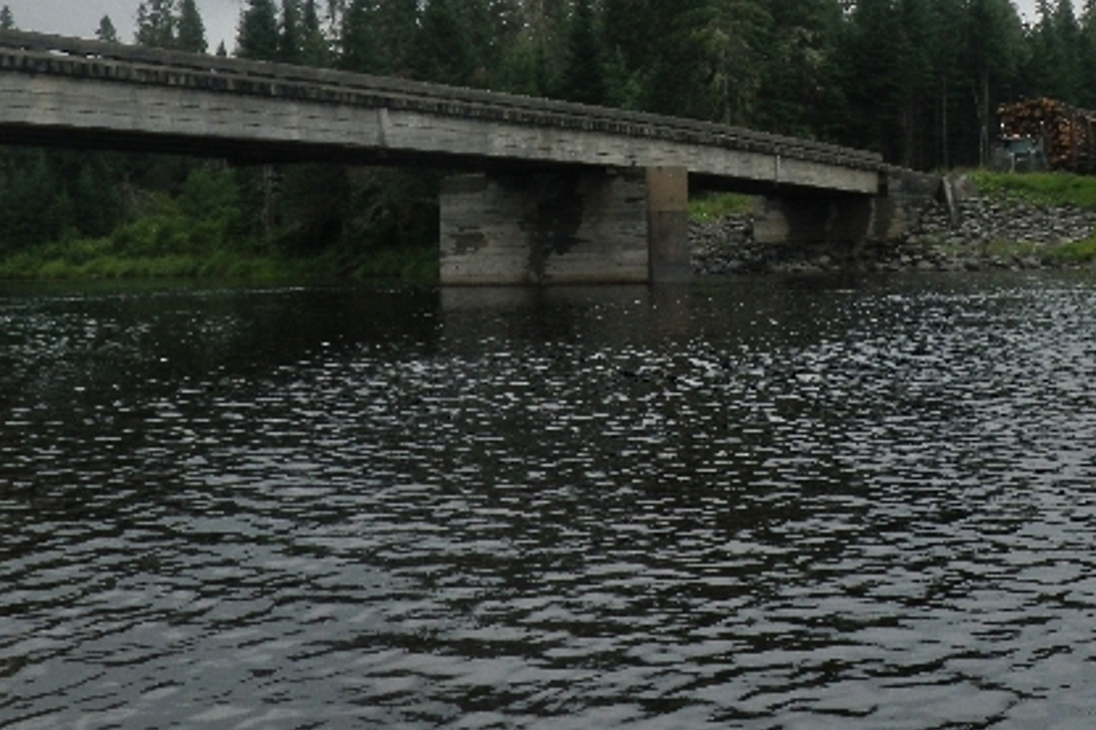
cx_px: 722
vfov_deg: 23.7
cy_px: 111
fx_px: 1704
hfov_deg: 35.3
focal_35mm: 56
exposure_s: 1/250
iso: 80
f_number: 4.2
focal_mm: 5
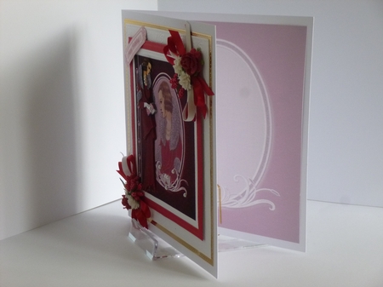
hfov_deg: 22.8
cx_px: 192
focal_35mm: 86
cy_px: 144
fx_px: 951
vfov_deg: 17.2
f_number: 5
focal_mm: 15.3
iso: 400
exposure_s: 1/80
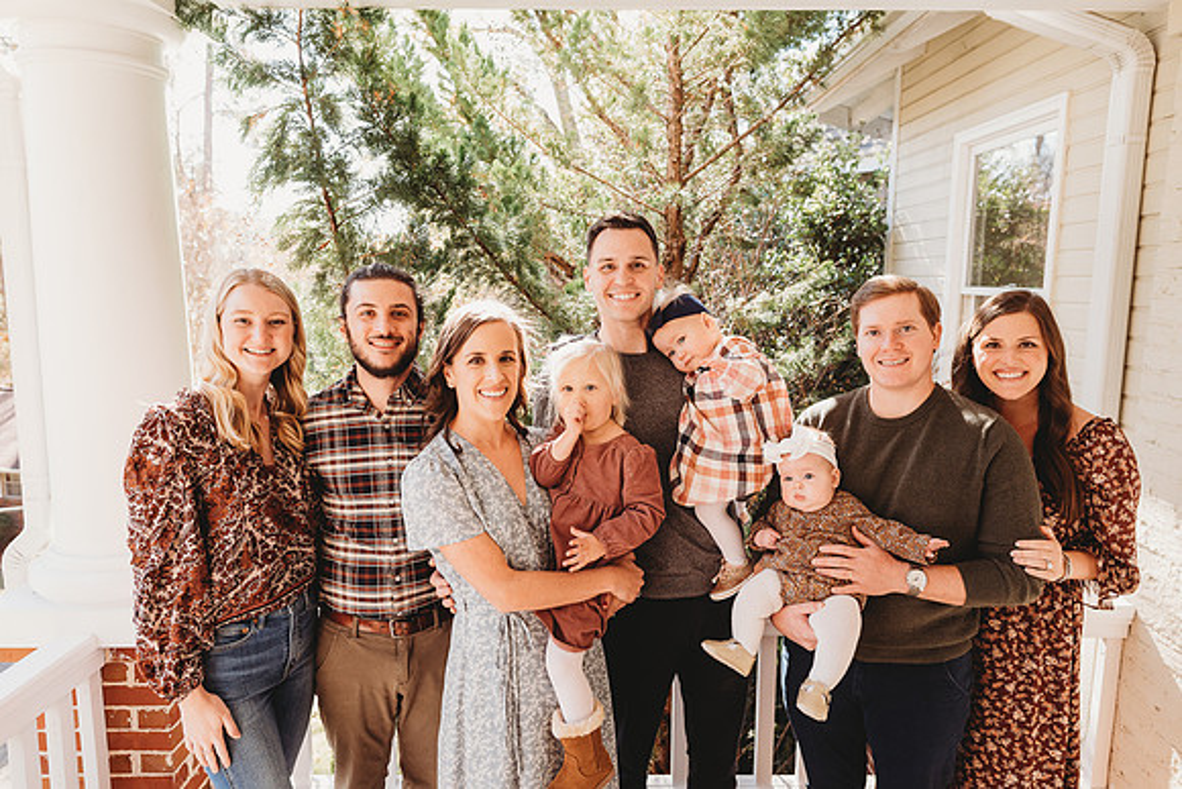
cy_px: 394
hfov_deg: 73.7
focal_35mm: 24
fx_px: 788
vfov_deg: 53.2
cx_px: 591
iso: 400
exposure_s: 1/200
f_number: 4.5
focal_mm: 24
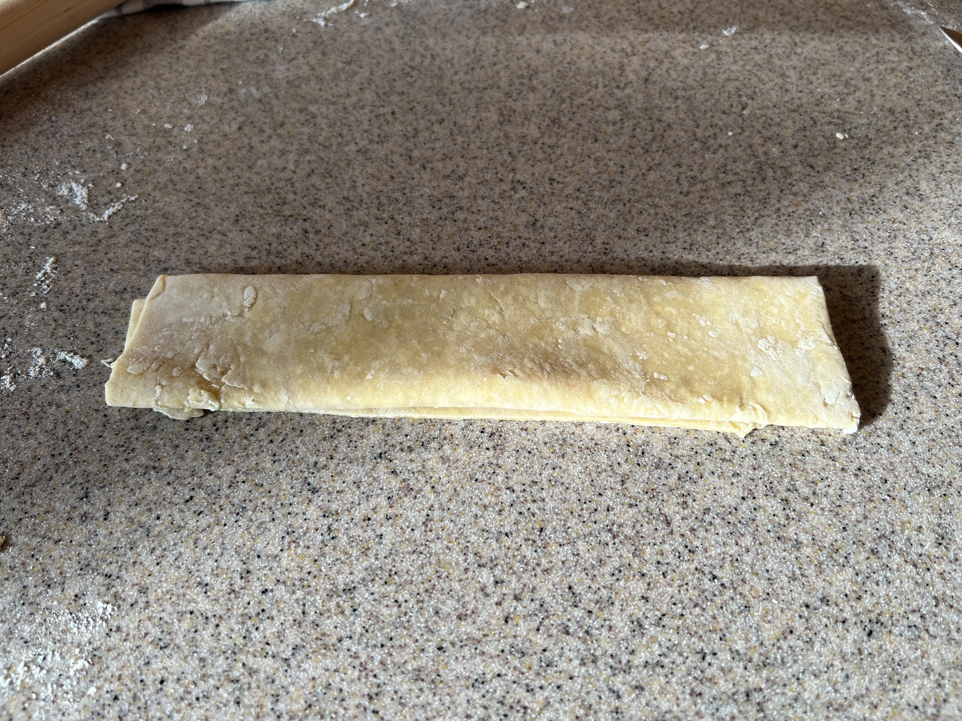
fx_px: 723
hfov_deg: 67.3
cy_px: 360
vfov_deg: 53.1
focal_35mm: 26
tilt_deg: -55.7
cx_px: 481
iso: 32
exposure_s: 1/127
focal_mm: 5.7
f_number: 1.5
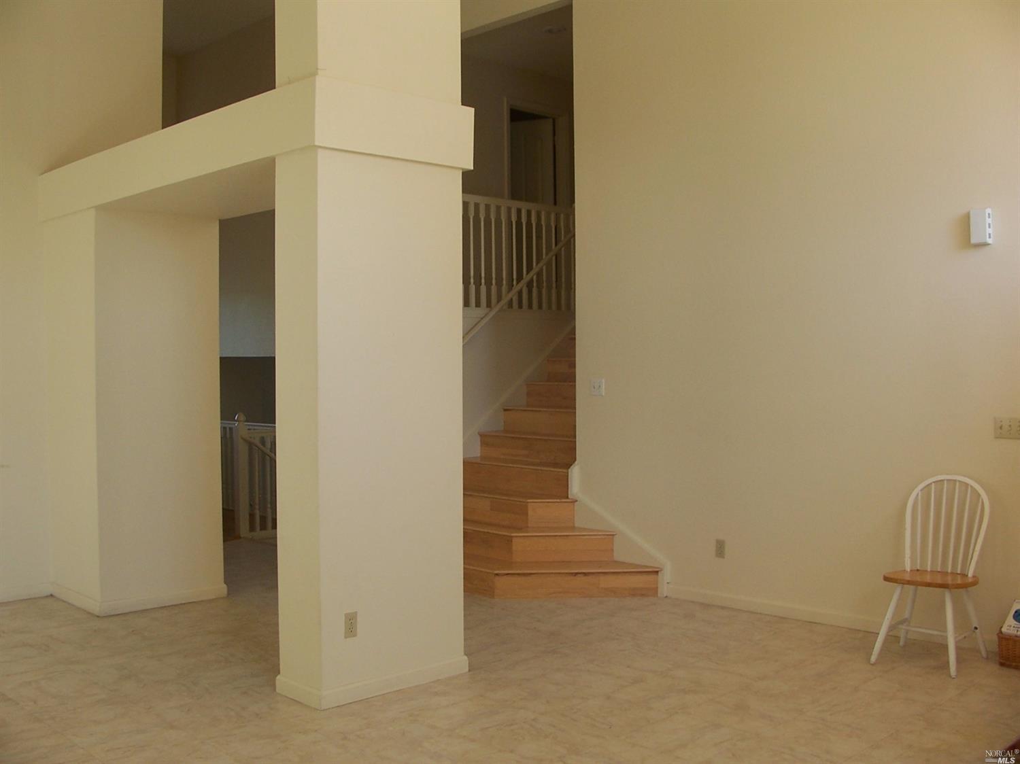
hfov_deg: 52.6
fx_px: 1031
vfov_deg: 40.7
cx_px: 510
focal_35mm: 35
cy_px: 382
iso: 80
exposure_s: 1/90
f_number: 2.8
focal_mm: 6
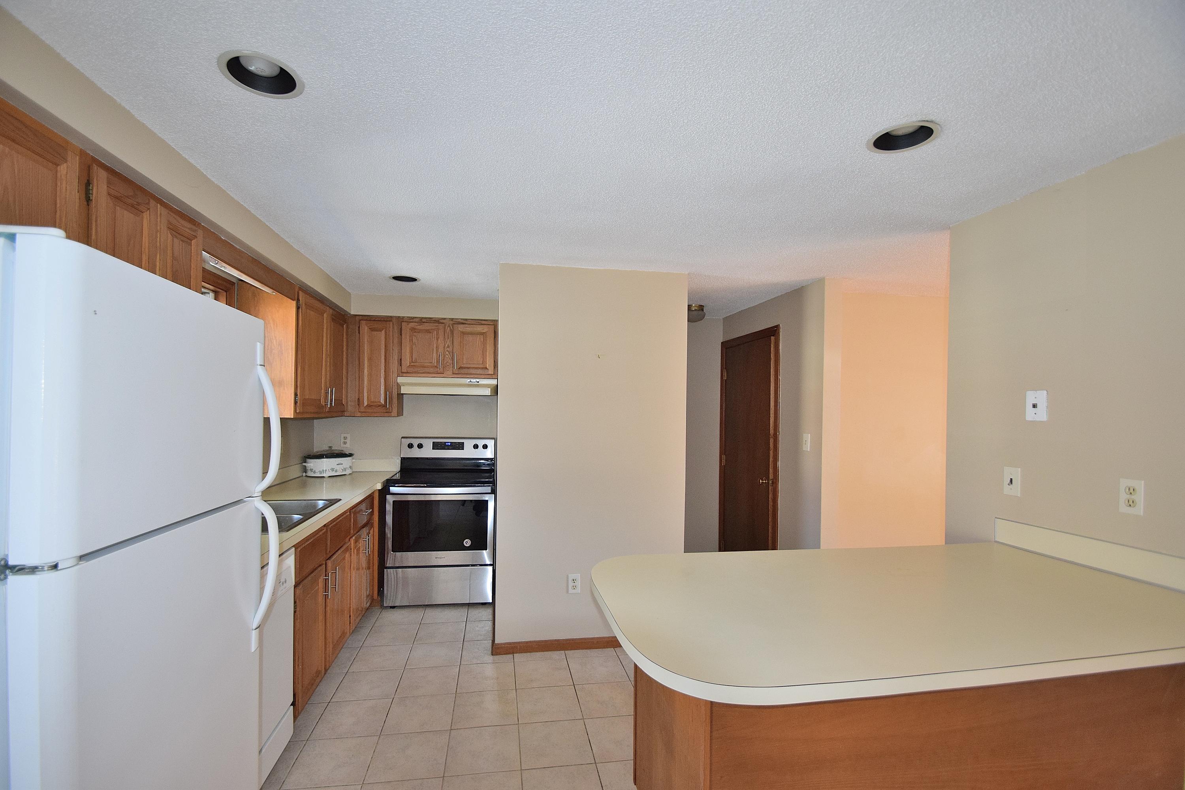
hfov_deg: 100.4
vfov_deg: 77.3
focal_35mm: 15
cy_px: 395
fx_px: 494
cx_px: 592
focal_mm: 10
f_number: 4.5
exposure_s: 1/80
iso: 800
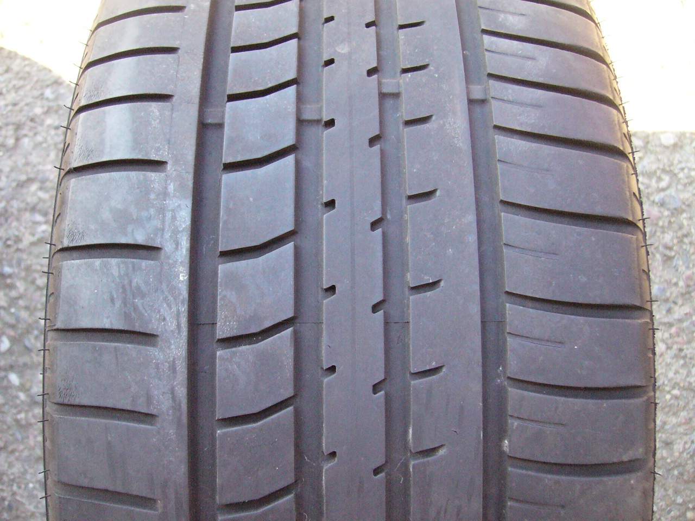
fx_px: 703
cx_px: 348
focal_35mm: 35
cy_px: 260
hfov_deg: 52.6
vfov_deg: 40.7
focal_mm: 5.8
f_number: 2.8
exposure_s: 1/160
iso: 400
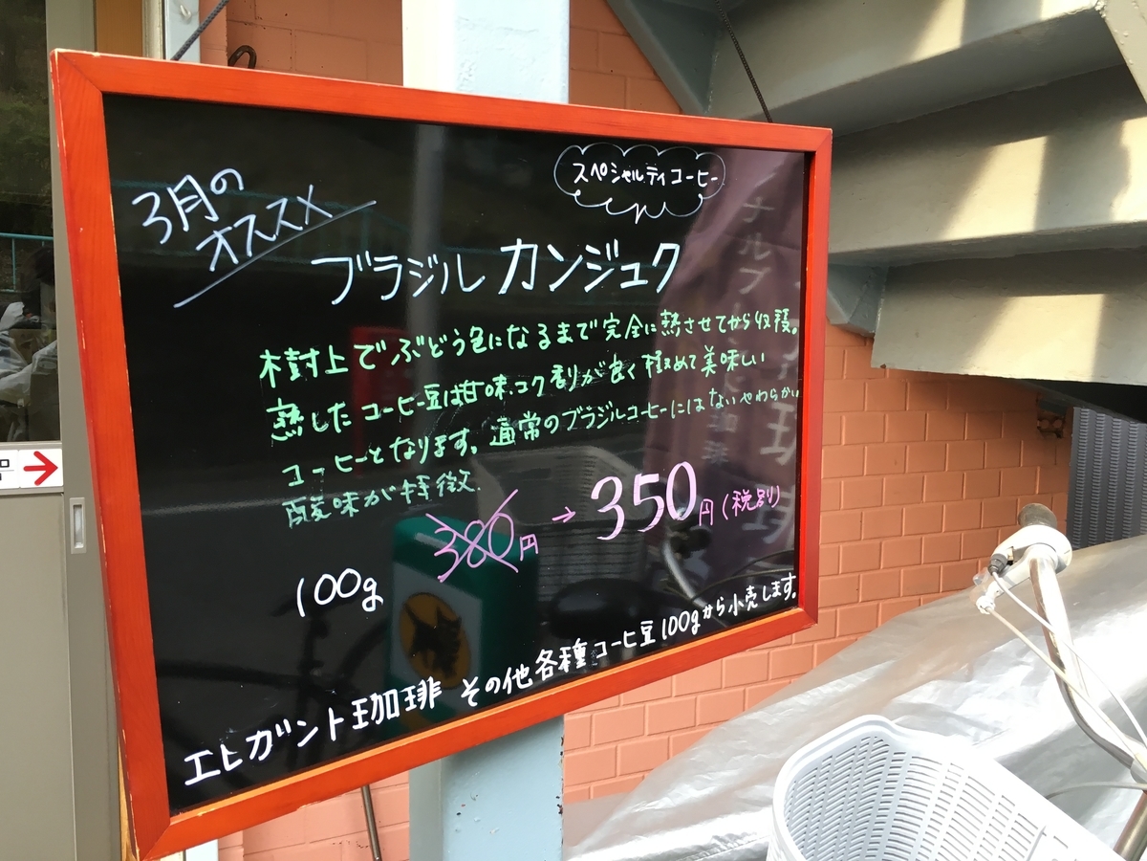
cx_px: 574
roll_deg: -1.1
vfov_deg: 48.2
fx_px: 961
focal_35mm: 29
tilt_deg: -6.3
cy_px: 430
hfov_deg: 61.7
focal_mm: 4.15
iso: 25
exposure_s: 1/30
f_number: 2.2
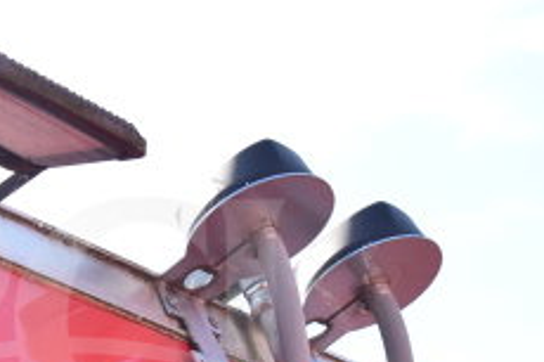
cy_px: 387
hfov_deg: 11.4
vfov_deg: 7.6
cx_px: 71
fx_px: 2708
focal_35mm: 179
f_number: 7.1
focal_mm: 45
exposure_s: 1/200
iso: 200
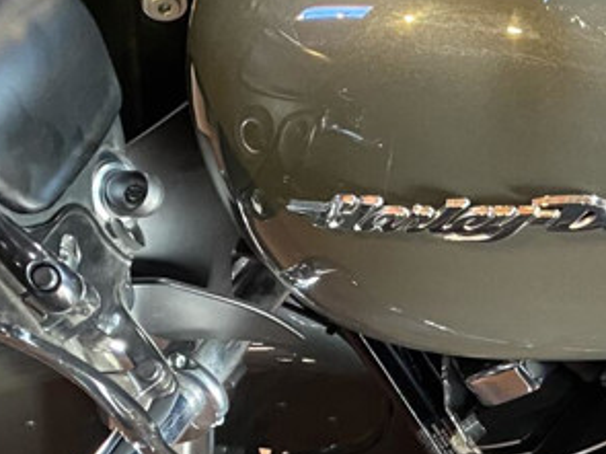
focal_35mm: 94
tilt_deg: -30.4
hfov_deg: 19.4
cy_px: 483
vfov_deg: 15.4
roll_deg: +9.6
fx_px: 1645
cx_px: 771
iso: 320
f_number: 1.8
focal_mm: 4.25
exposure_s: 1/60
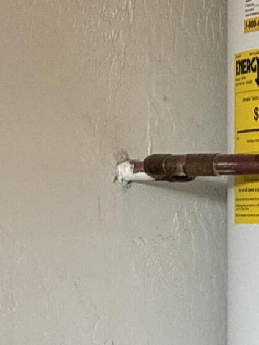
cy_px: 462
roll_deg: -0.3
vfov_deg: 10.5
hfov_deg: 7.9
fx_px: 1835
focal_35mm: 184
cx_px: 436
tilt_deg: -3.5
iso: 100
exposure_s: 1/60
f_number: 1.6
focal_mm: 5.96
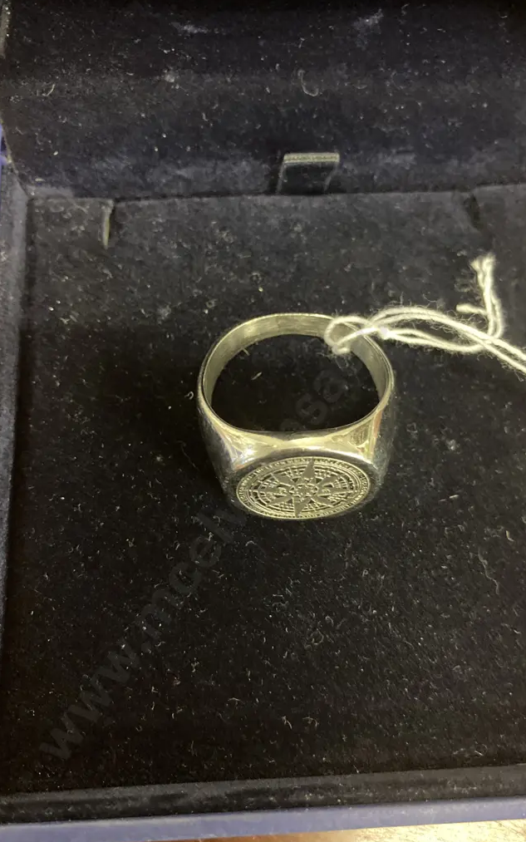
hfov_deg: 41.7
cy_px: 418
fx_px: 688
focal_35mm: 30
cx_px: 304
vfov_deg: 62.9
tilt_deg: -71.8
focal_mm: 3.99
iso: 640
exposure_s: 1/20
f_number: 1.8
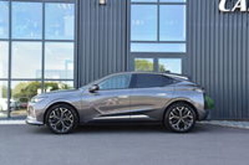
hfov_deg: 48.0
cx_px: 124
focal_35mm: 40
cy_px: 82
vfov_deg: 32.9
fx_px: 280
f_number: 8
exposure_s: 1/80
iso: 400
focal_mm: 27
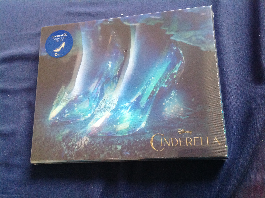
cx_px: 132
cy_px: 99
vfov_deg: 40.6
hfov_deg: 52.7
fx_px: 268
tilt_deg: -66.5
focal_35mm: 35
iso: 500
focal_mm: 4.28
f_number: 2.4
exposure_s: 1/15
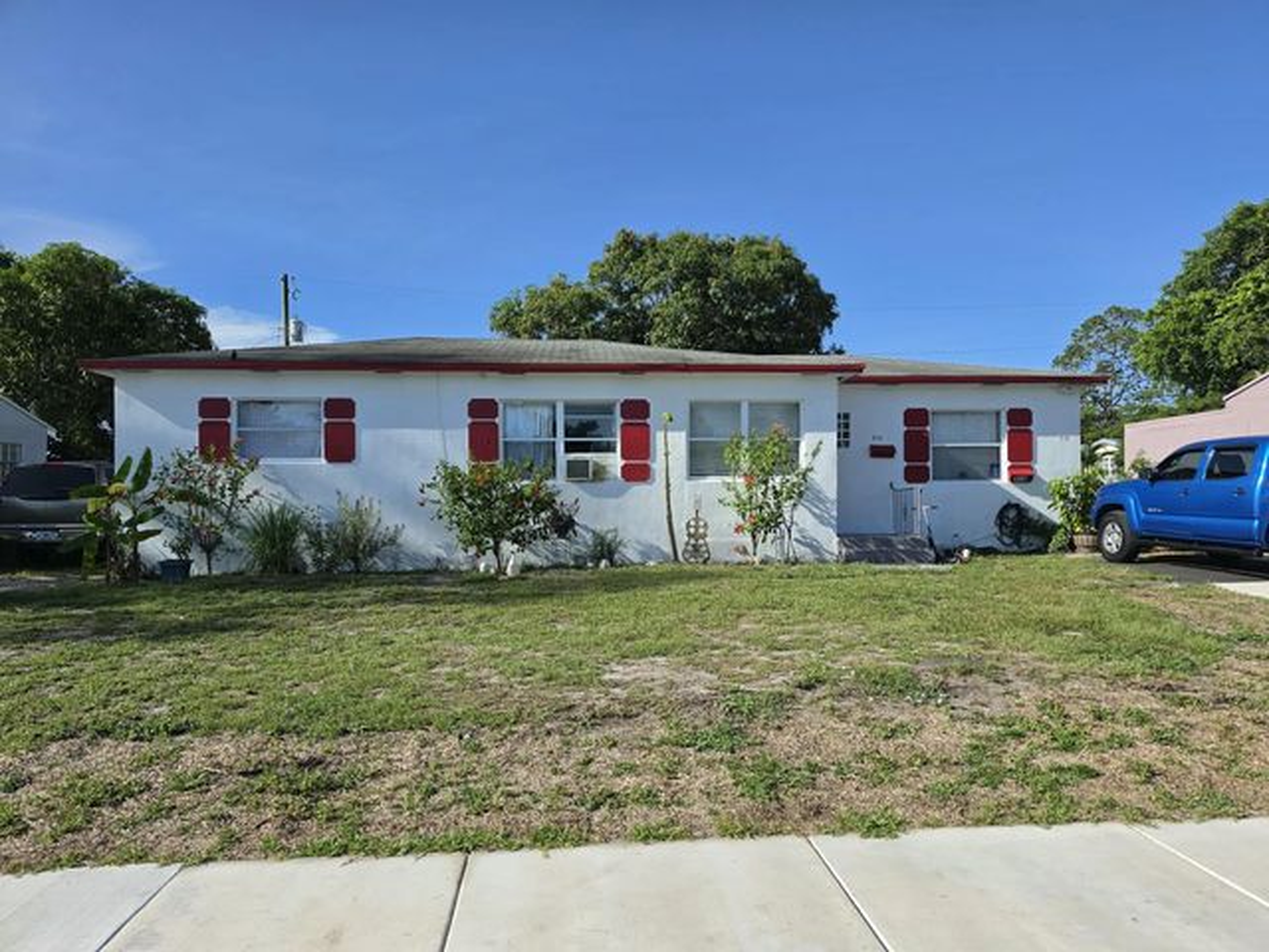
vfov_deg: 58.9
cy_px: 476
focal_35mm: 23
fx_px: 843
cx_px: 634
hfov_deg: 73.9
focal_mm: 6.5
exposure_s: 1/6352
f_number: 1.4
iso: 64
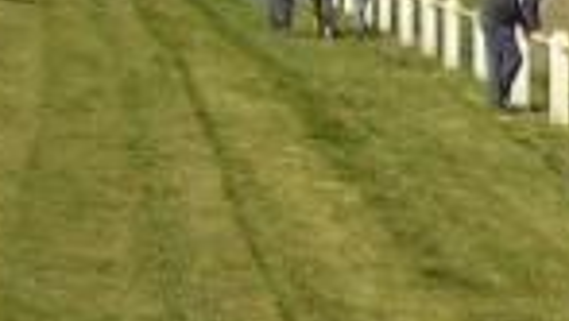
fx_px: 3126
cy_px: 340
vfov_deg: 5.9
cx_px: 933
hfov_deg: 10.0
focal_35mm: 207
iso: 50
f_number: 6.7
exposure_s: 1/220
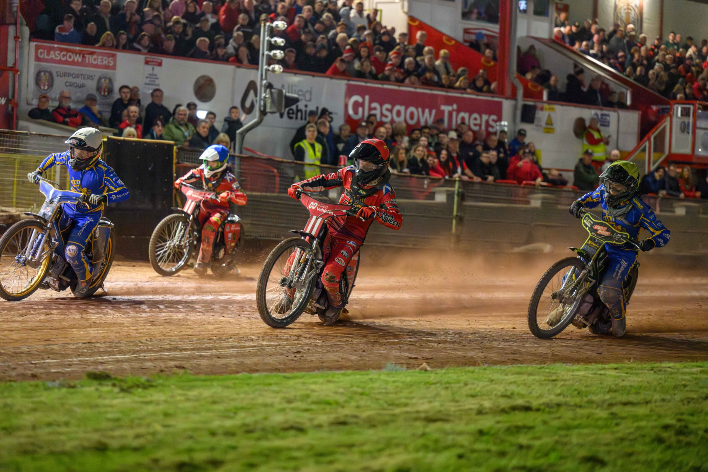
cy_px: 236
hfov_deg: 17.8
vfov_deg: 11.9
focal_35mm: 115
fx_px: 2262
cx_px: 354
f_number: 2.8
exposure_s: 1/1000
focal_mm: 115
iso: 20000
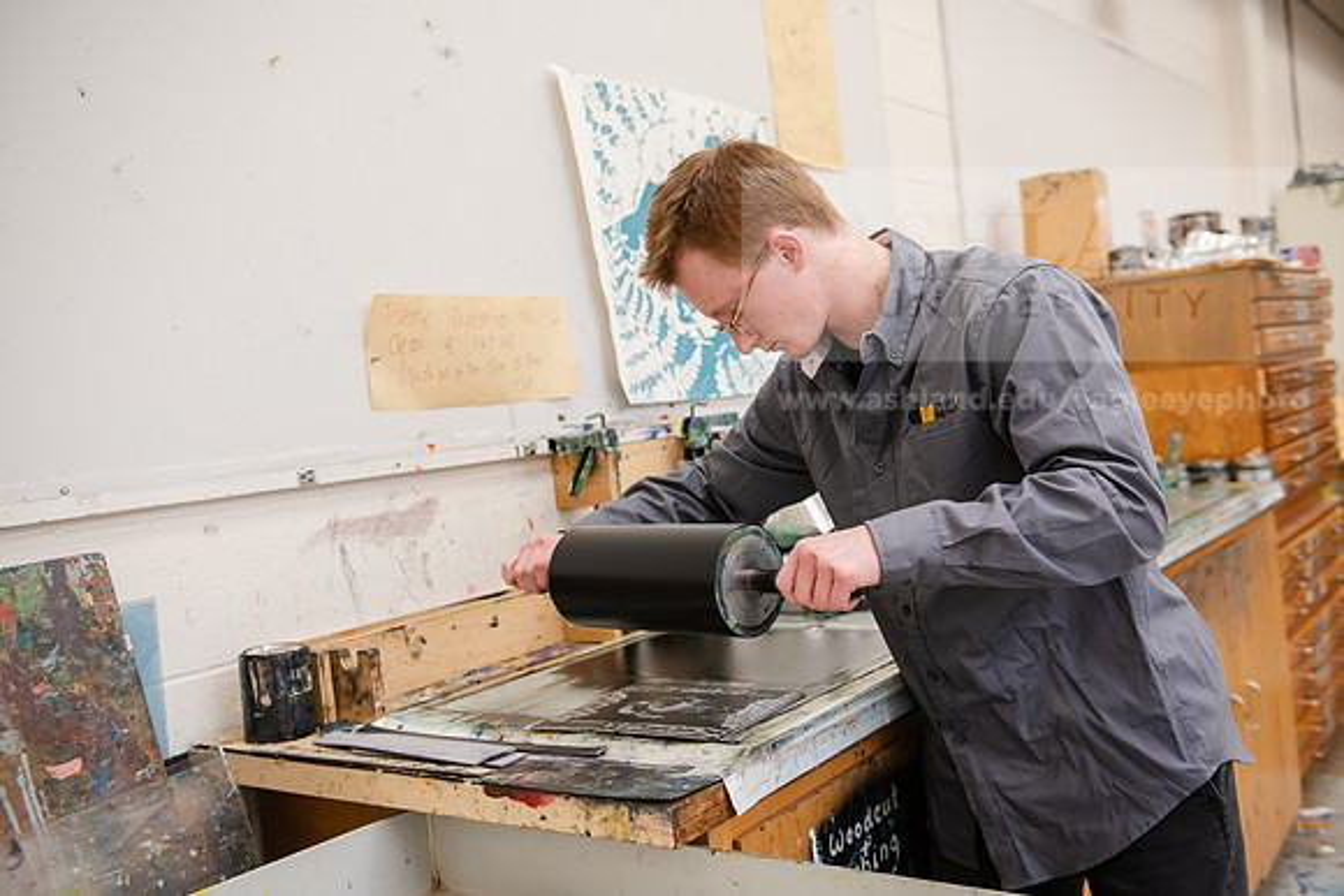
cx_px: 672
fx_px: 1307
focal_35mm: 35
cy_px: 448
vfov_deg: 37.9
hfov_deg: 54.4
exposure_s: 1/200
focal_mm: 35
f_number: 3.5
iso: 640
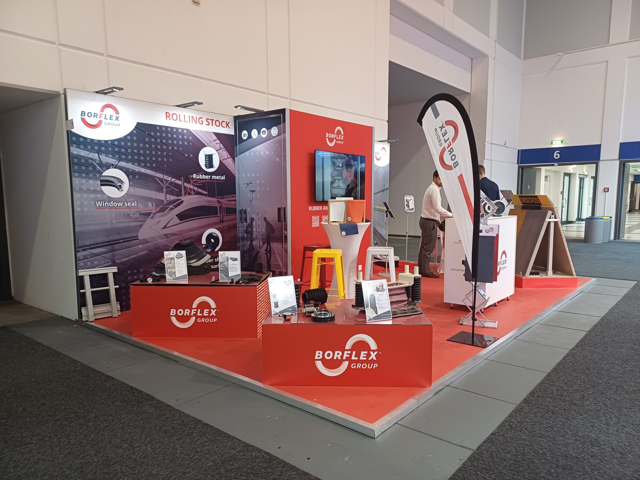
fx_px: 462
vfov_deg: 54.9
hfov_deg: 69.4
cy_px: 240
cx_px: 320
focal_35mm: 25
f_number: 1.8
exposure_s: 1/50
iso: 200
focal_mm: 4.65
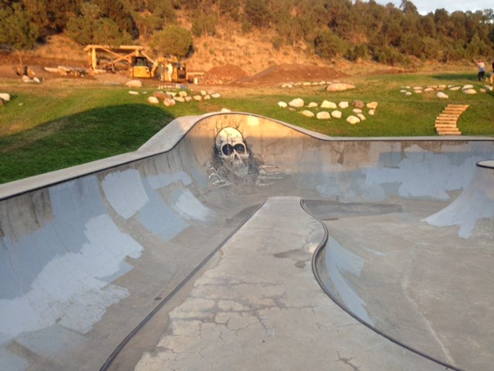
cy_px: 186
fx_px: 471
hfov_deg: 55.4
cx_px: 247
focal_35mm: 33
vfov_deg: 42.9
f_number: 2.4
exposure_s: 1/60
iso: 50
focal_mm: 4.12
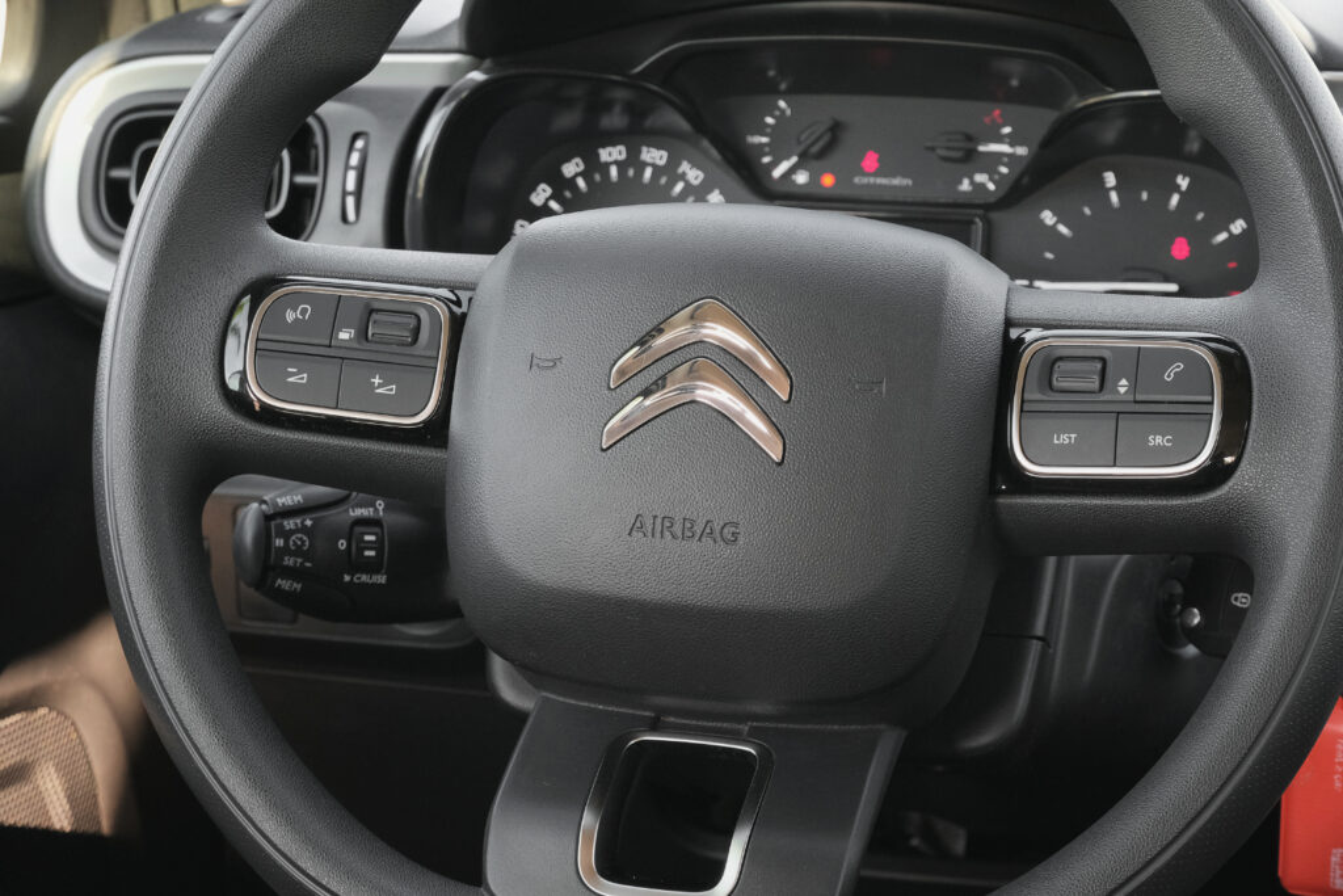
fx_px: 2537
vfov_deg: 20.0
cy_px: 448
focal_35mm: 68
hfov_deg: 29.7
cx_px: 672
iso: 2000
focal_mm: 45
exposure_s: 1/60
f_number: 9
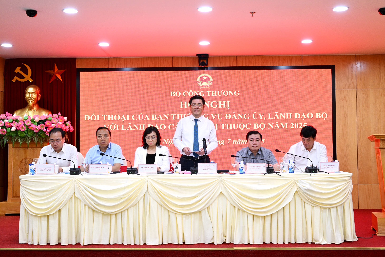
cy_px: 128
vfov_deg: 30.5
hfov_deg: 44.5
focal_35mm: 44
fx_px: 471
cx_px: 192
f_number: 7.1
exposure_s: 1/100
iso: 2000
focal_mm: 44
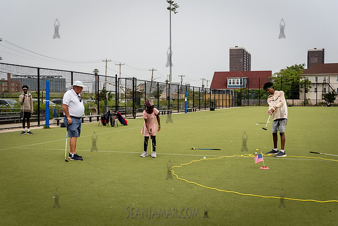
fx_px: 376
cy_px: 113
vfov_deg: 33.4
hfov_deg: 48.4
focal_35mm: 40
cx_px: 169
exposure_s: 1/2000
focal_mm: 40
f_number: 4
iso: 200
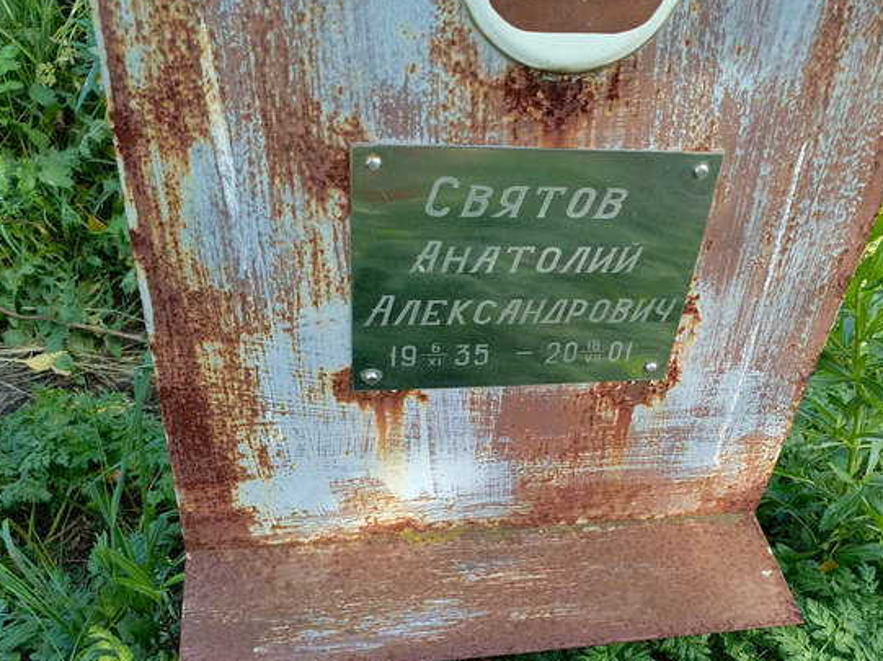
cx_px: 578
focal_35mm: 37
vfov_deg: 38.4
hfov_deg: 49.4
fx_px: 943
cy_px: 418
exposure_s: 1/184
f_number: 1.69
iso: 110
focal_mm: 4.76
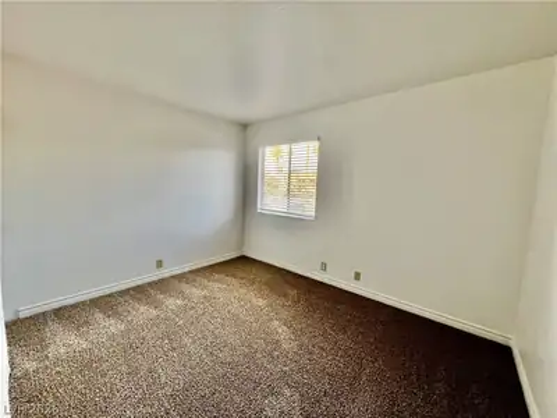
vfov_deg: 89.9
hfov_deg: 106.2
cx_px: 278
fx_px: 209
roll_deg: -1.7
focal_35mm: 13
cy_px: 209
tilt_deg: -7.5
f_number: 1.8
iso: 100
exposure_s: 1/99
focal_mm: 1.57
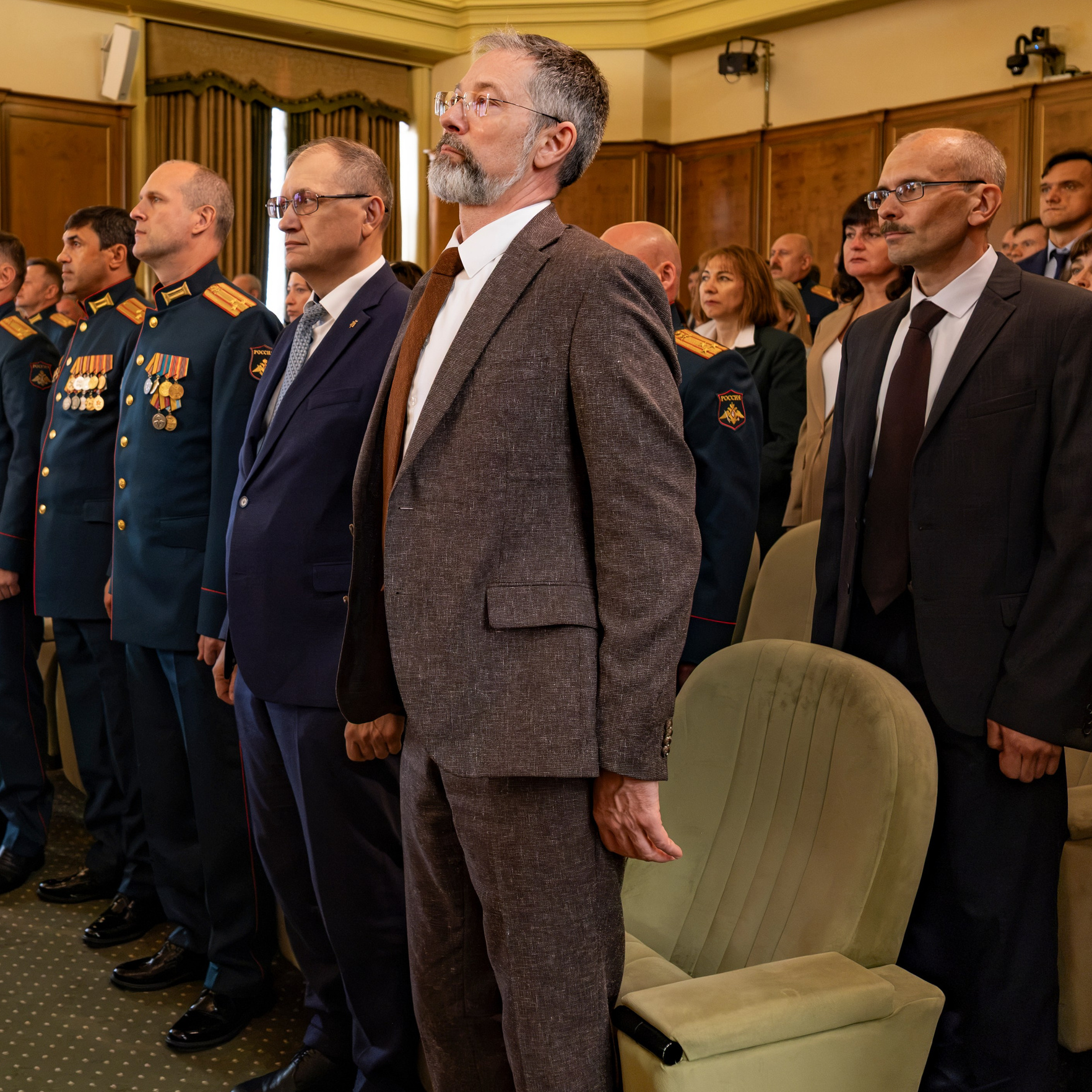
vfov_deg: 45.9
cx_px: 287
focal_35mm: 36
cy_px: 453
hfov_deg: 44.7
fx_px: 1285
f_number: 2.8
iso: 2000
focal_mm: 16
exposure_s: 1/60
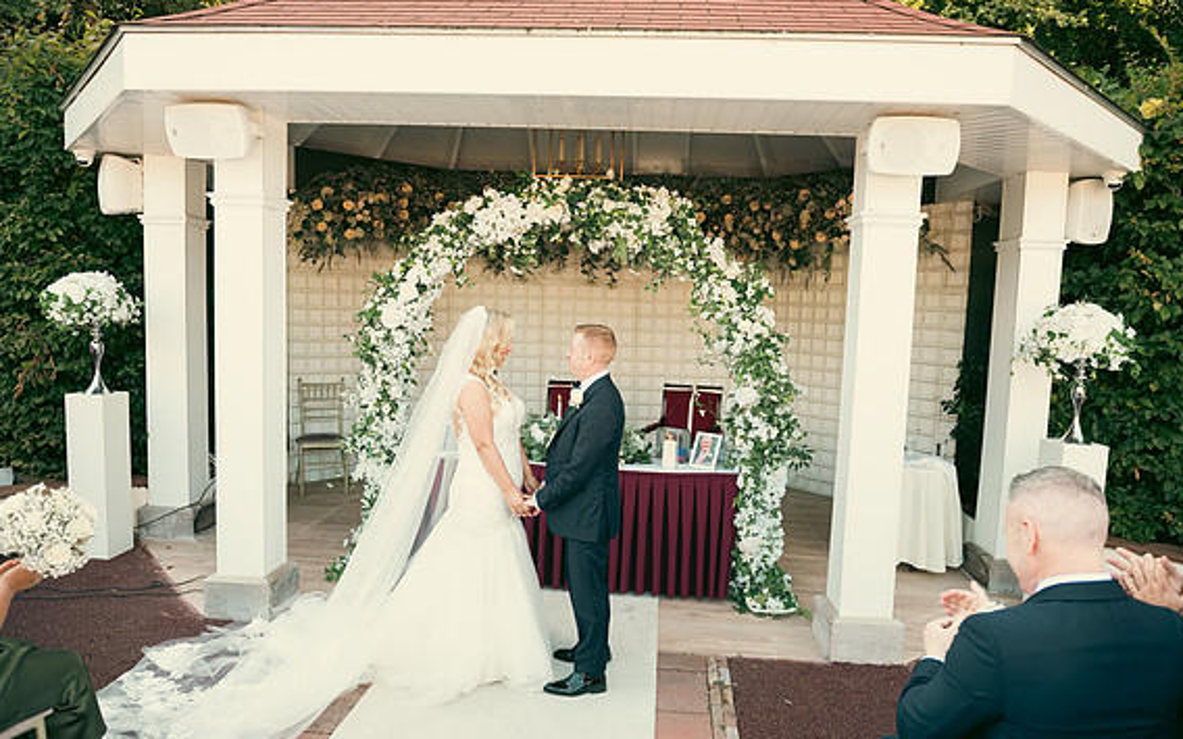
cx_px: 598
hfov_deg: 72.5
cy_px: 392
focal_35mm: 25
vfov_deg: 49.2
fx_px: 806
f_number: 3.5
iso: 320
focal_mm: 24
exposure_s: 1/250
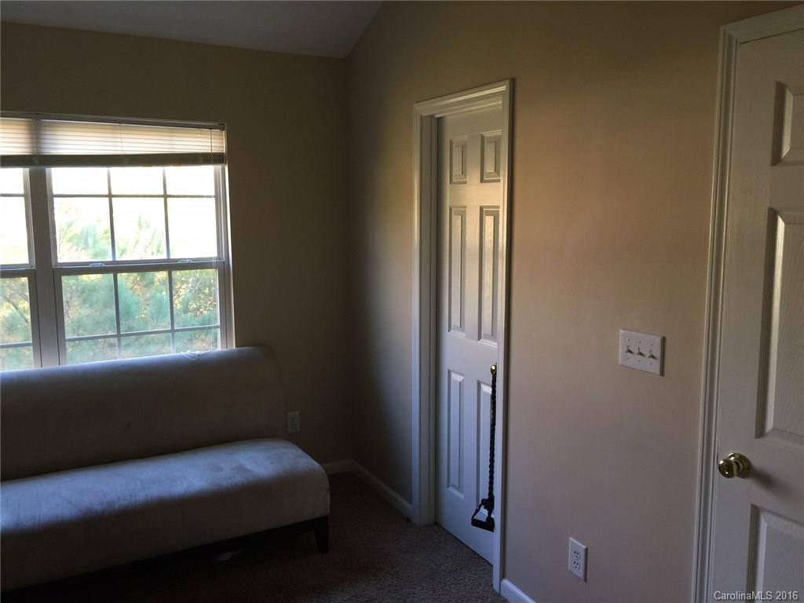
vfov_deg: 48.2
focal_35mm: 29
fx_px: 674
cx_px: 402
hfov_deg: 61.7
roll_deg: -0.6
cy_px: 302
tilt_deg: -7.3
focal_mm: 4.15
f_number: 2.2
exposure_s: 1/15
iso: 32
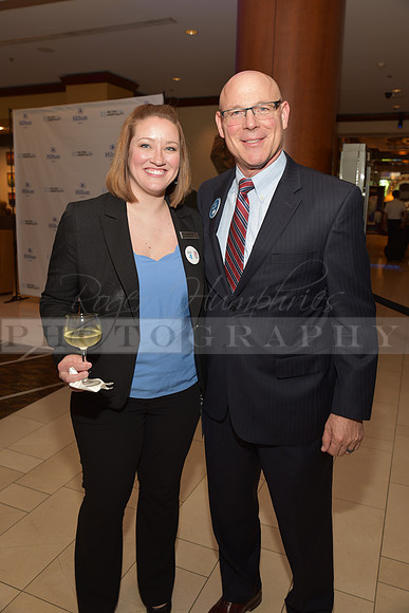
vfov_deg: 60.3
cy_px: 306
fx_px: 528
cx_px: 204
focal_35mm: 31
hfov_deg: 42.3
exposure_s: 1/60
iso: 200
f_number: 5
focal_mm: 31
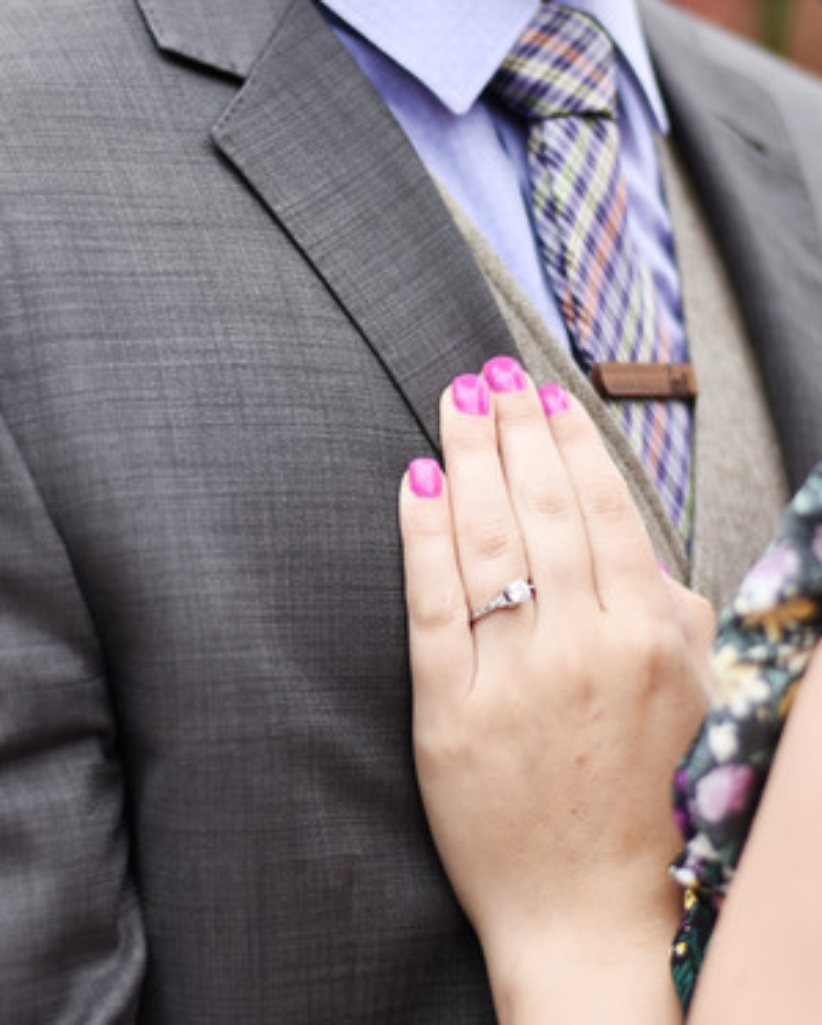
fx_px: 3432
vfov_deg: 17.0
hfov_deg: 13.7
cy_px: 396
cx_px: 422
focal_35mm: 113
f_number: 1.8
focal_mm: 50
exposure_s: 1/4000
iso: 640
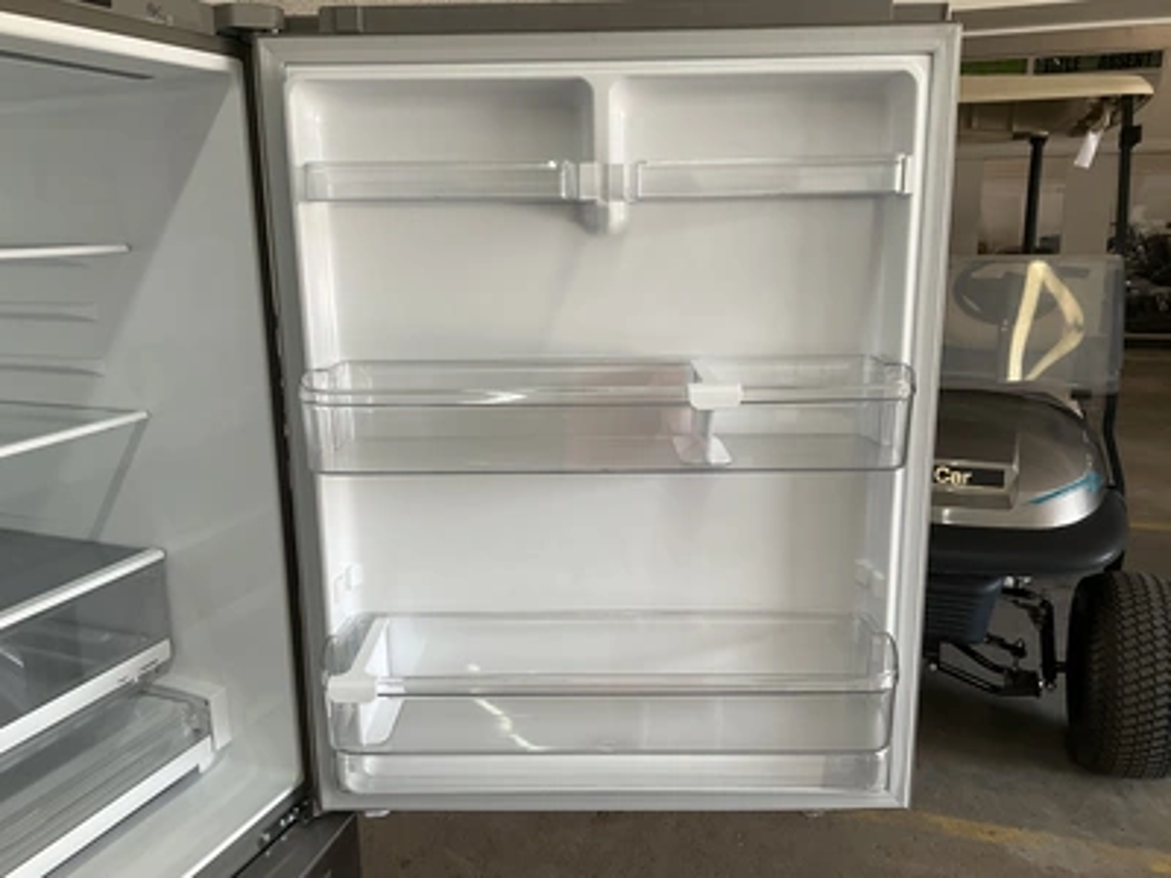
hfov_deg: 61.7
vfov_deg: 48.2
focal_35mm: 29
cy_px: 439
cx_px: 586
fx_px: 981
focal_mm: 3
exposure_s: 1/120
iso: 64
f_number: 1.8
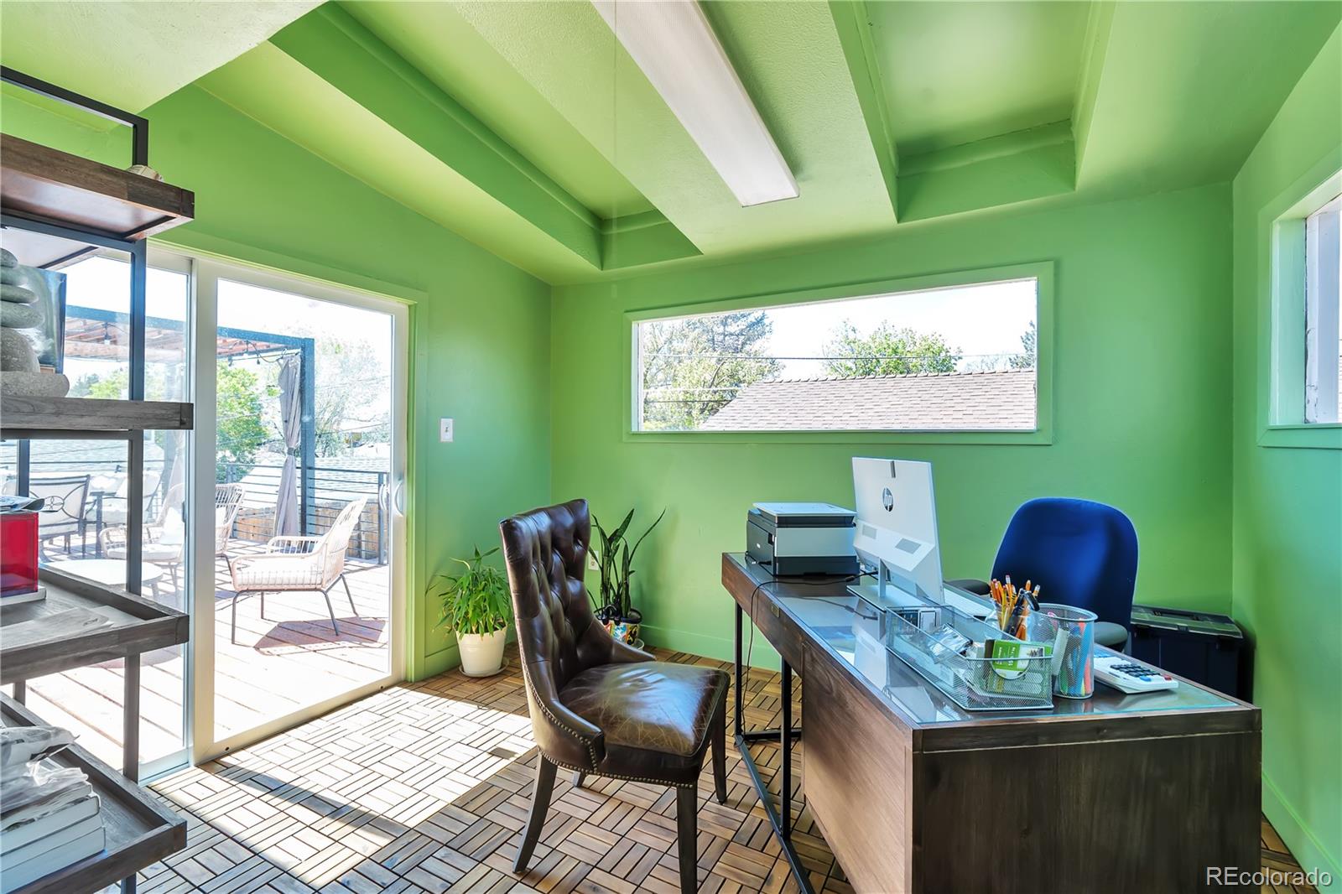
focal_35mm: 15
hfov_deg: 100.4
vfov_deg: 77.3
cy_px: 447
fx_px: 559
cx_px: 671
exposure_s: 1/10
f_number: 9
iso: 100
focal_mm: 10
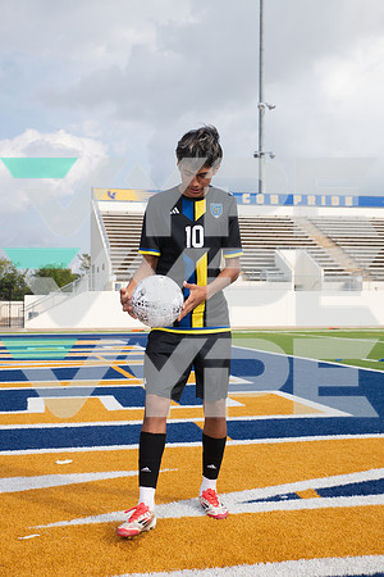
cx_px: 192
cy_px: 288
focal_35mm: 48
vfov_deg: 41.1
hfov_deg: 28.1
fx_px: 768
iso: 100
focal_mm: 48
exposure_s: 1/400
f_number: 7.1
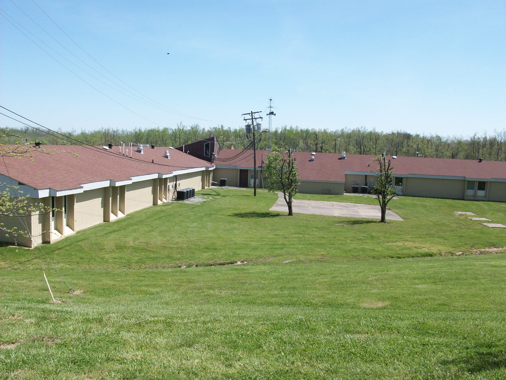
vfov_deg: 41.8
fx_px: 497
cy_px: 190
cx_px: 253
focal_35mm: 34
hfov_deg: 54.0
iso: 64
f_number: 5.5
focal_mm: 5.7
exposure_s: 1/304
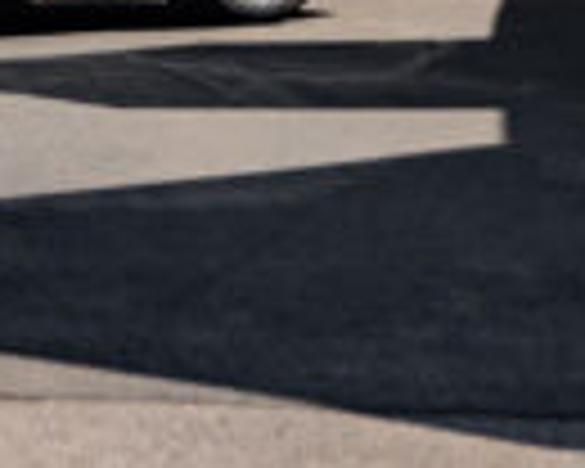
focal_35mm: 274
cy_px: -826
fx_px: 4744
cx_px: -18
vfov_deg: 5.4
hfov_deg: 7.0
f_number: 4
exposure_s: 1/320
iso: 250
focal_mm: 37
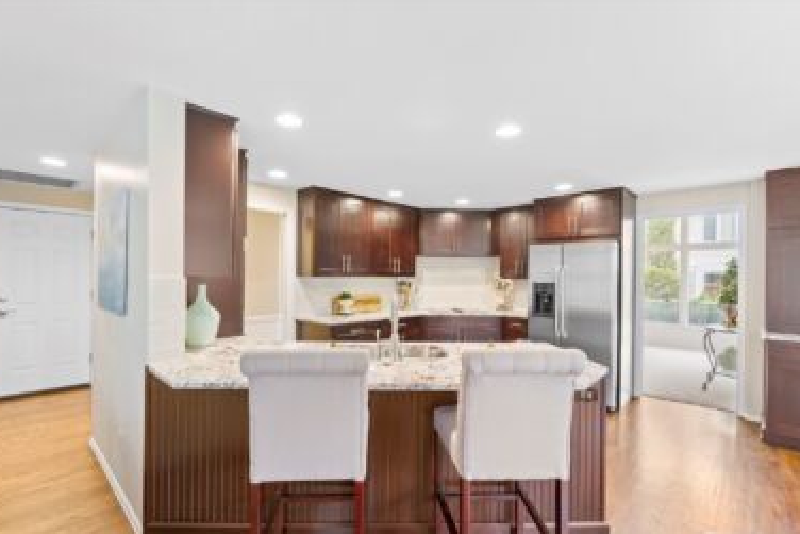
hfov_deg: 93.2
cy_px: 280
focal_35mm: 17
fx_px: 378
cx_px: 394
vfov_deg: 70.4
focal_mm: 16
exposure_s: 2
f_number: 8
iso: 125
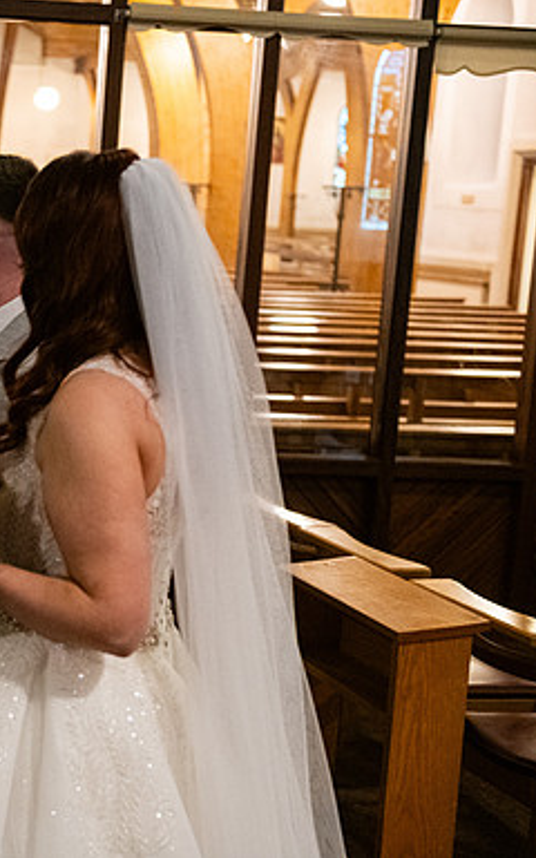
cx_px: -105
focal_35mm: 74
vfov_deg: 27.8
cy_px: 428
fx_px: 1730
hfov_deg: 16.9
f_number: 3.5
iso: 2500
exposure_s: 1/160
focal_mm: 48
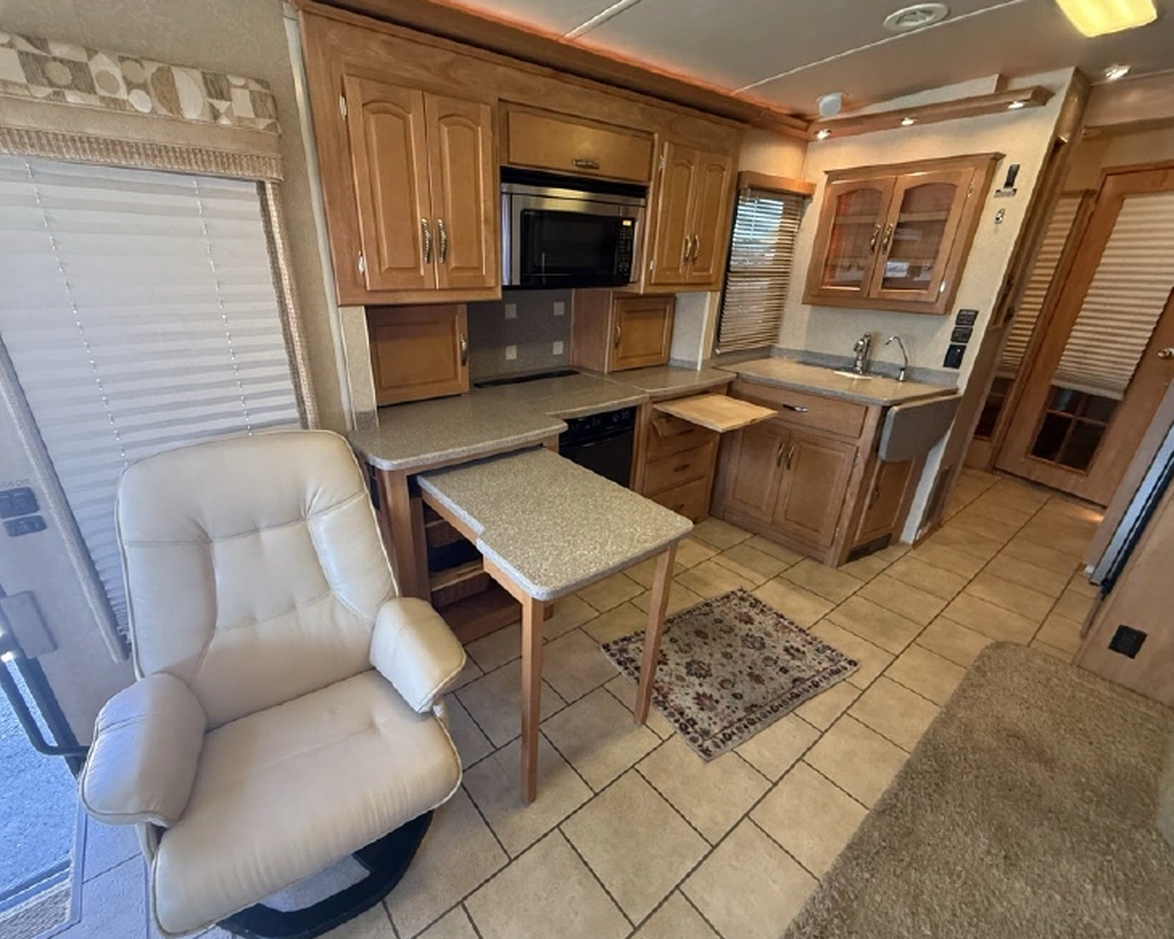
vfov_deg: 84.0
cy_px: 478
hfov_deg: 96.7
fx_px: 521
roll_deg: -0.7
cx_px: 551
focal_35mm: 15
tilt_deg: -20.8
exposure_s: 1/60
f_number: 2.2
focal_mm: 2.22
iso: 400
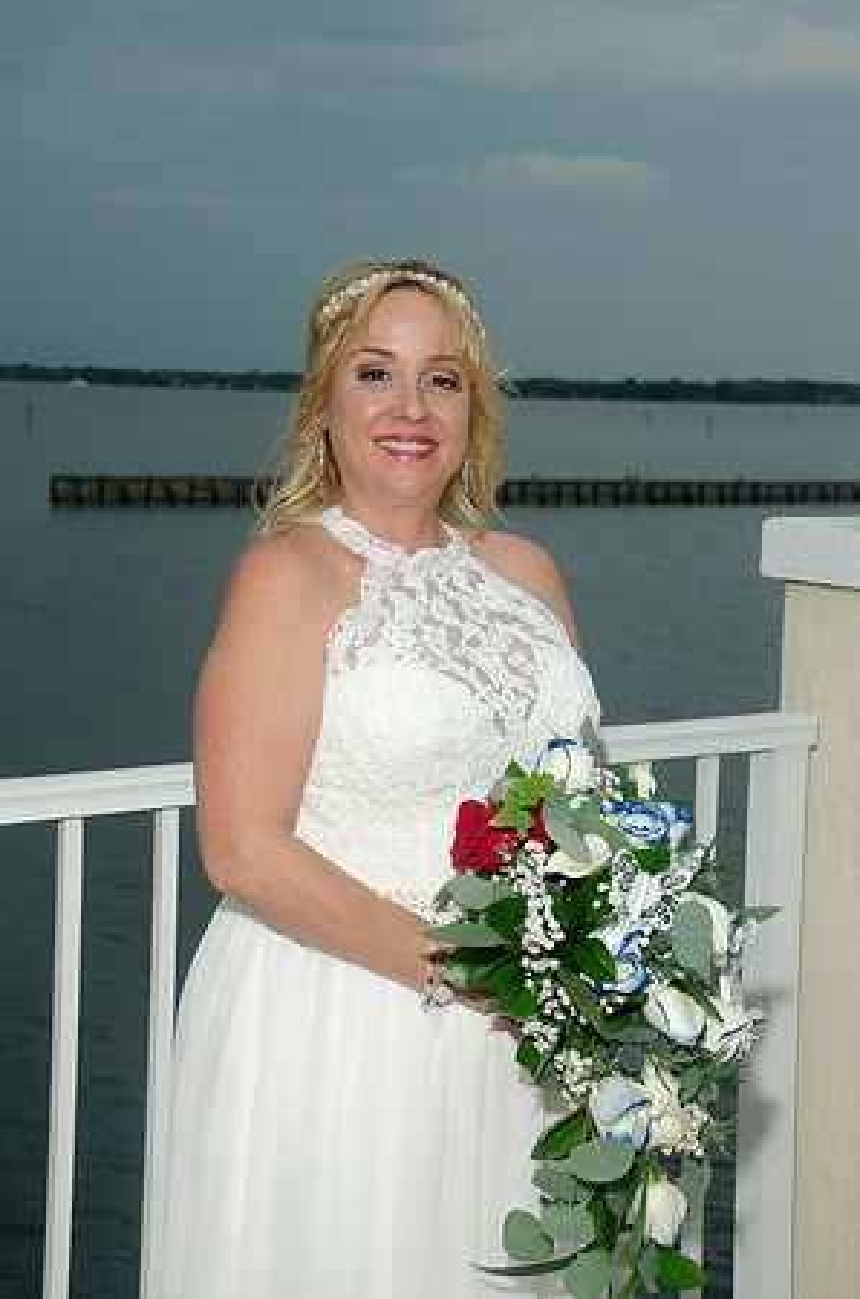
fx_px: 2160
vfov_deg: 33.5
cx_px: 430
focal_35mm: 60
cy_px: 650
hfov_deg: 22.5
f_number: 6.3
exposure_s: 1/250
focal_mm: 40
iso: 200
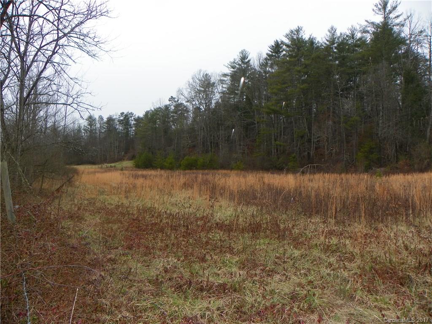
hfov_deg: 65.3
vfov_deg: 51.4
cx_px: 216
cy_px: 162
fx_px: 337
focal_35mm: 27
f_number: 2.8
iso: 64
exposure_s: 1/320
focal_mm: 4.8
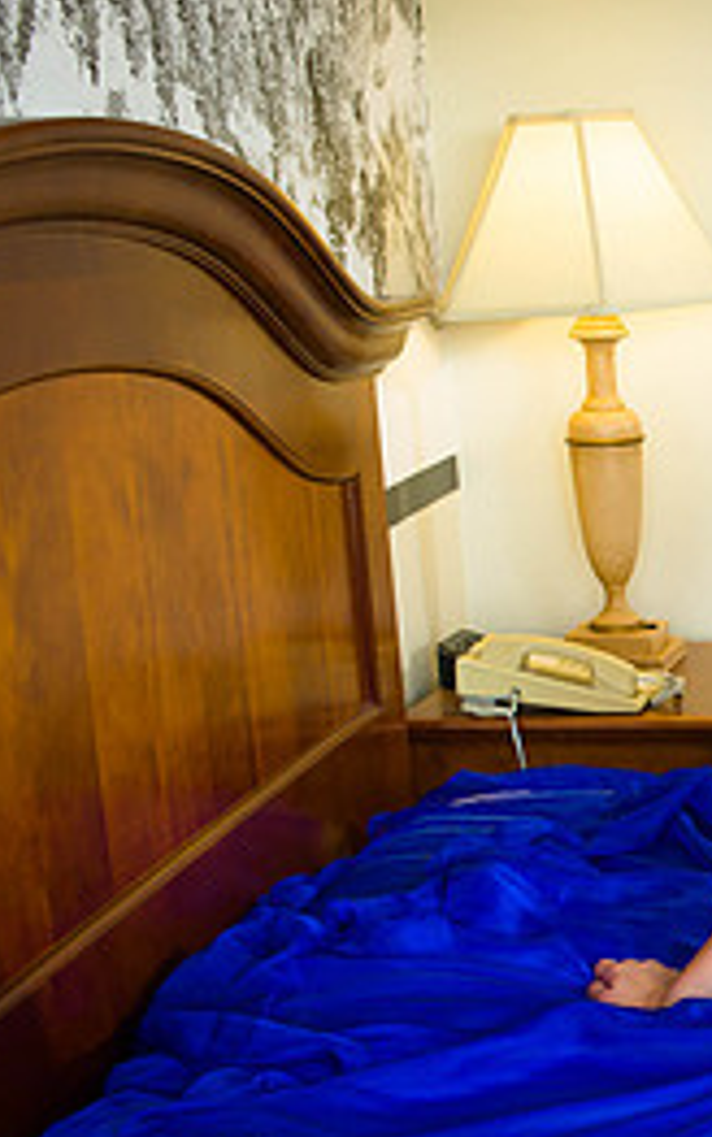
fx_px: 2450
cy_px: 757
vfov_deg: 26.0
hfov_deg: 15.1
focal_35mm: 79
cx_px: 1129
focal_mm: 35
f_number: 5
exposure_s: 1/80
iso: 400
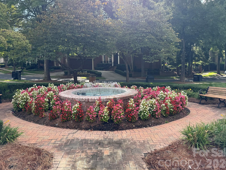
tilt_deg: -3.0
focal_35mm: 27
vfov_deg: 51.3
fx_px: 176
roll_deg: +1.1
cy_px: 77
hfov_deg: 65.3
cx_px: 106
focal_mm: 6.76
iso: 80
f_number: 1.78
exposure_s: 1/992
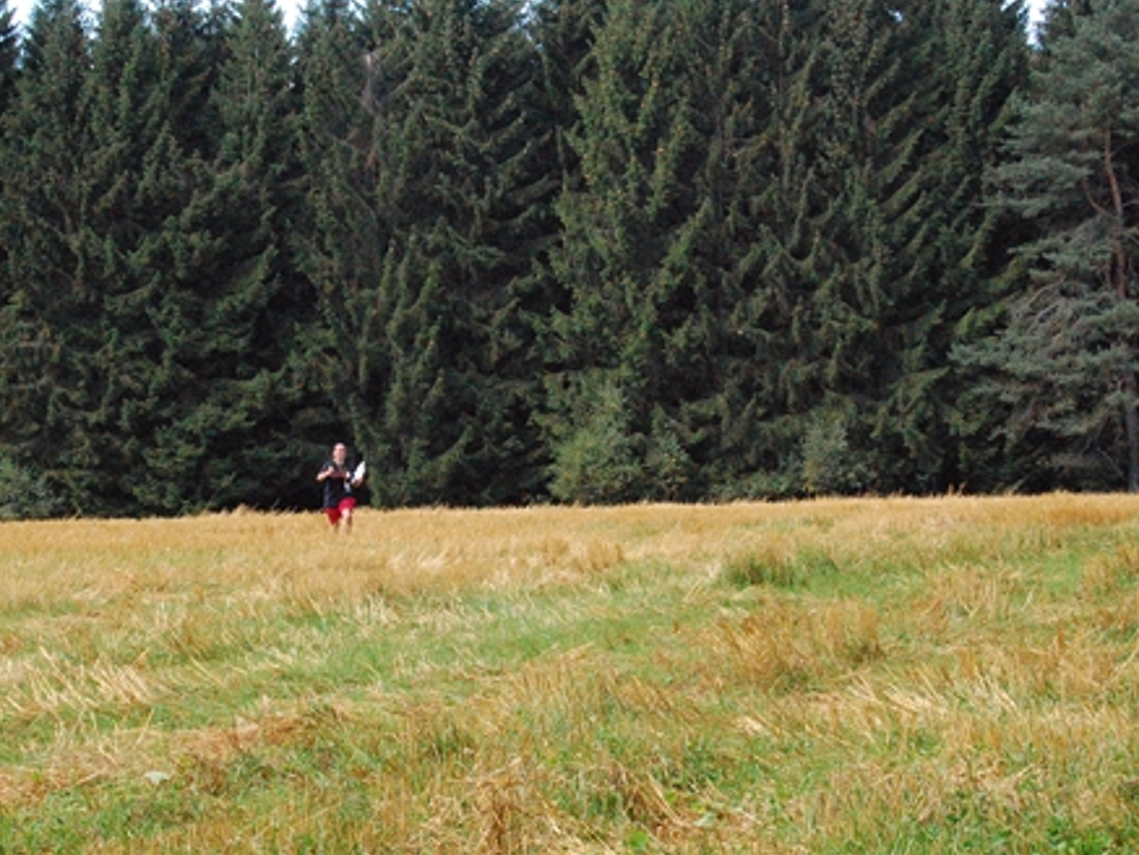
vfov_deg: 16.3
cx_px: 532
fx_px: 2980
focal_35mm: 91
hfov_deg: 21.6
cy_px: 425
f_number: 16
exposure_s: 1/400
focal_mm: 55
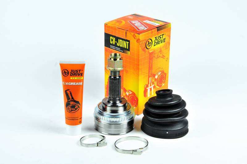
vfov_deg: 15.7
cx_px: 124
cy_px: 82
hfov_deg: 23.4
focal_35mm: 87
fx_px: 596
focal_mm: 58
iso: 200
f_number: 10
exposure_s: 1/125
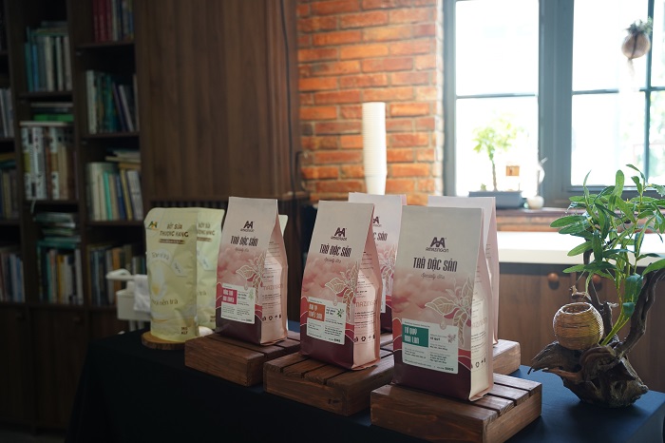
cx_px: 332
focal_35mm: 37
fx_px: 678
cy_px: 222
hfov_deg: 52.3
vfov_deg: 36.2
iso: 1000
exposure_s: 1/200
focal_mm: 36.7
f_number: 2.8
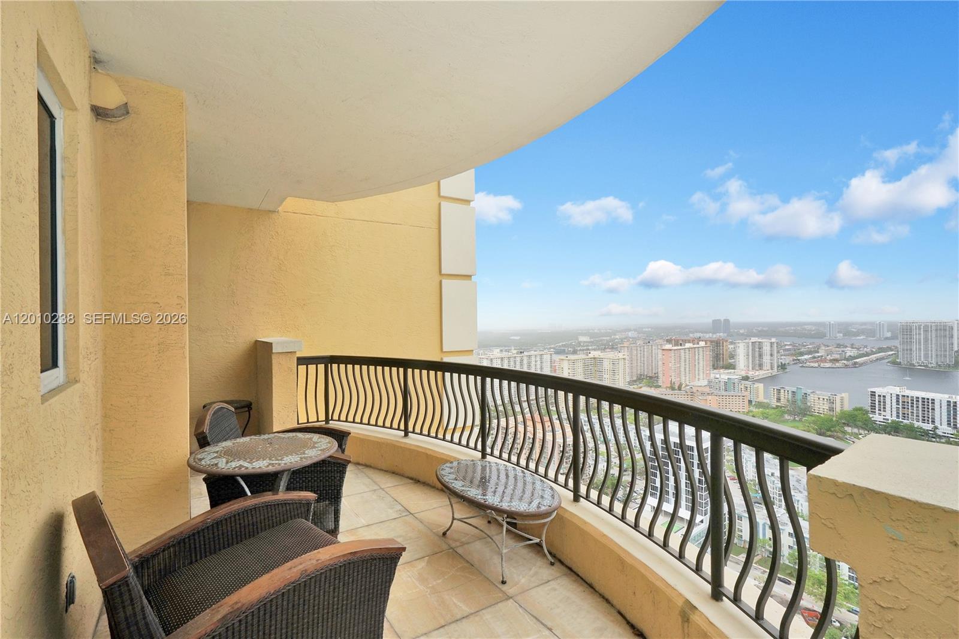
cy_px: 320
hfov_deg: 96.7
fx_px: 426
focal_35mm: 16
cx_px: 480
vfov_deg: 73.7
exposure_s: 1/60
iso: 250
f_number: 20
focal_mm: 16
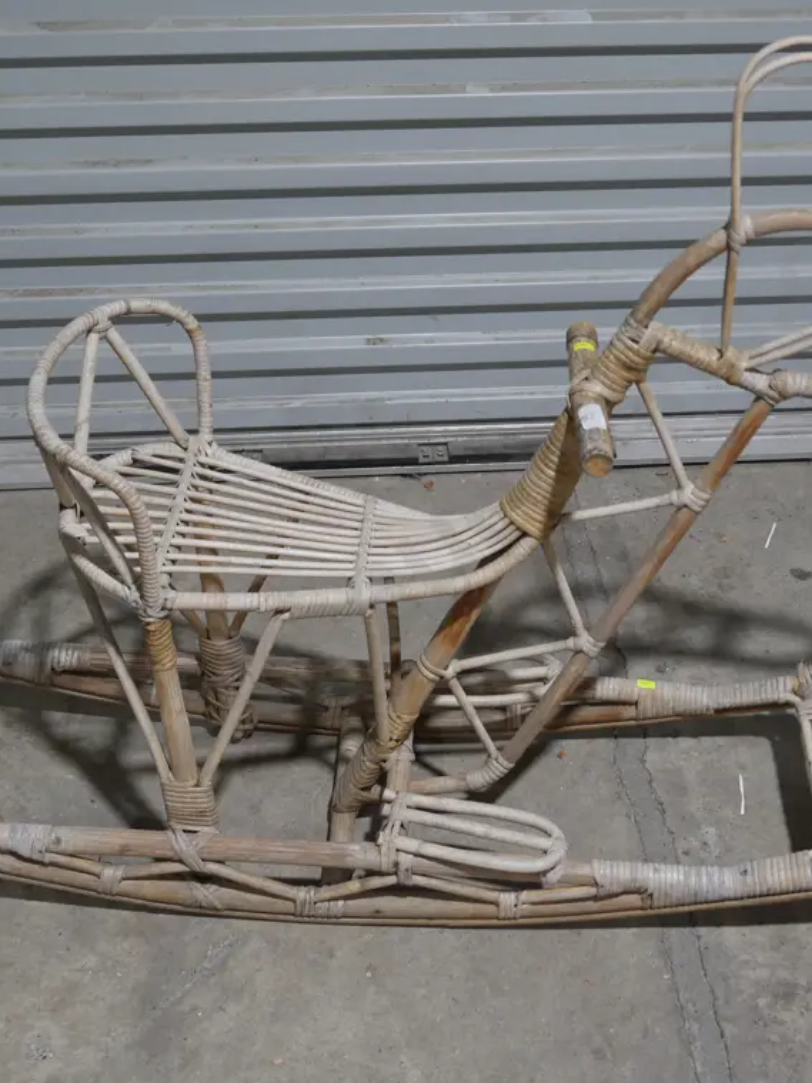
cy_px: 545
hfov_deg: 27.0
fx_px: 1689
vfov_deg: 35.5
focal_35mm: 54
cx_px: 447
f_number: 4.5
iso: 320
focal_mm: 20
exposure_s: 1/60
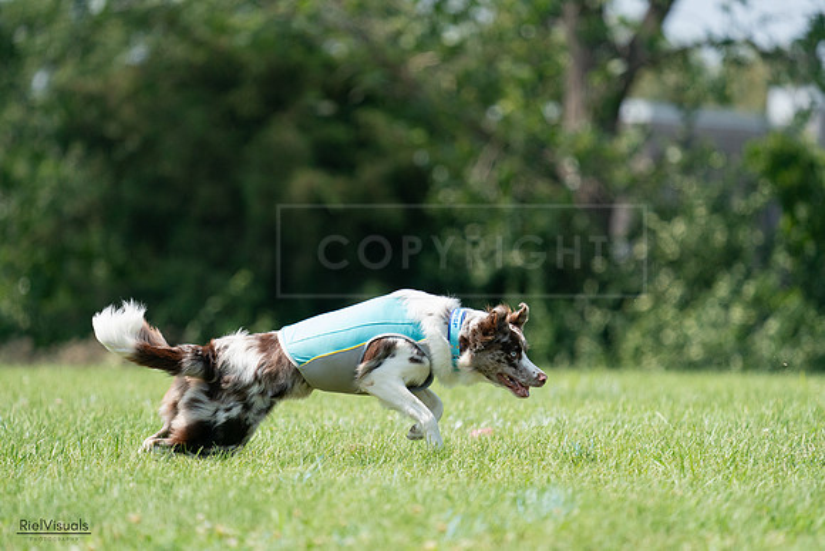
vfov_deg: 3.3
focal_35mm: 422
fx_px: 9673
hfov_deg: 4.9
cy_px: 276
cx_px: 412
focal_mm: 422
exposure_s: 1/4000
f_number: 6.3
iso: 2000
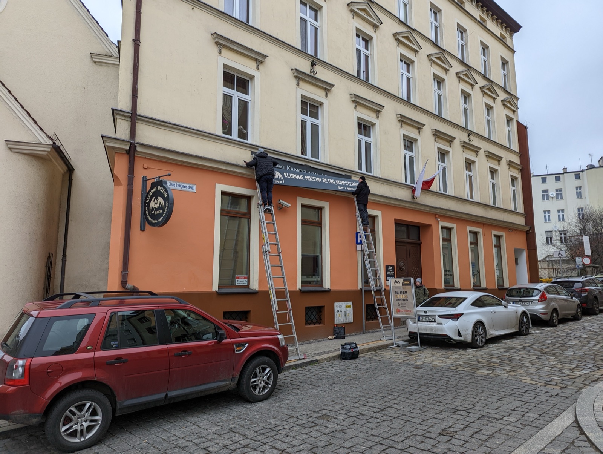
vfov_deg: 56.9
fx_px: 419
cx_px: 302
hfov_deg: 71.5
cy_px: 227
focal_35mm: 24
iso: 44
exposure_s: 1/290
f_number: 1.85
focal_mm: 6.81
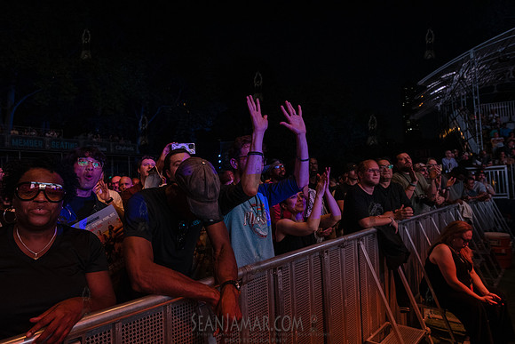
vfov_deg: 53.2
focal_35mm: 24
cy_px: 172
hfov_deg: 73.7
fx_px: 343
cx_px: 258
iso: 4000
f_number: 4.5
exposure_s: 1/320
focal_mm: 24
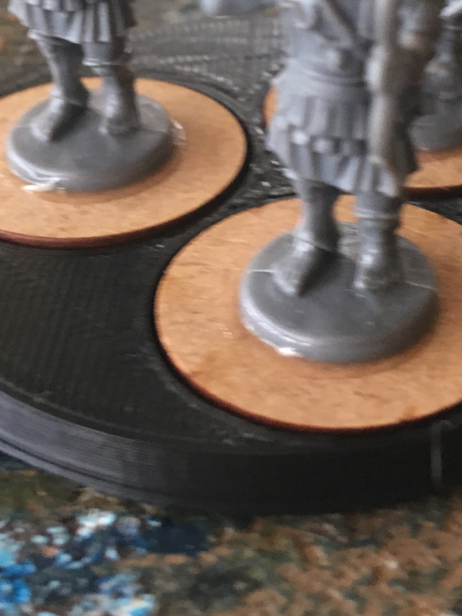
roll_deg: -1.1
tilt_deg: -29.9
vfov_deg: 25.6
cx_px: 282
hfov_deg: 19.9
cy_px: 73
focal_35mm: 74
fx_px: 1317
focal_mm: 4.15
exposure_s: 1/33
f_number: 2.2
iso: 125
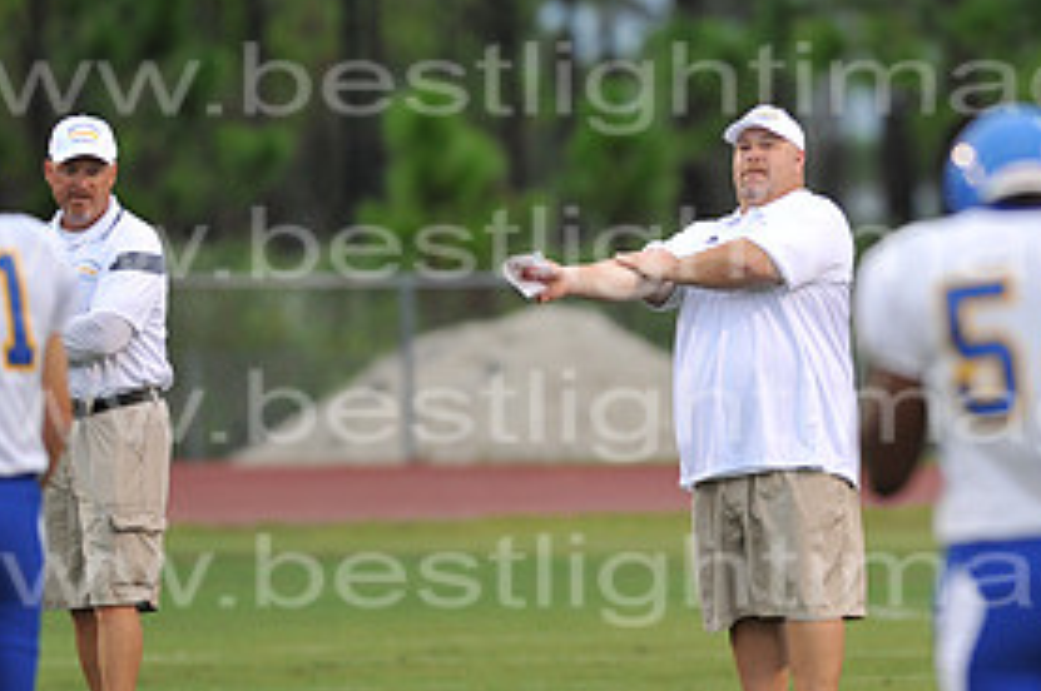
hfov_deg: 3.3
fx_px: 18167
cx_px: 744
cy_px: 334
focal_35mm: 629
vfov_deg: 2.2
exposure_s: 1/800
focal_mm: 300
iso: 1250
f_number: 3.2
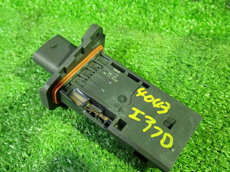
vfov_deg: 37.7
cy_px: 90
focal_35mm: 38
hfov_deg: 49.0
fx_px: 253
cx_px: 113
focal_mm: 5.79
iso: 800
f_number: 2.4
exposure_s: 1/25
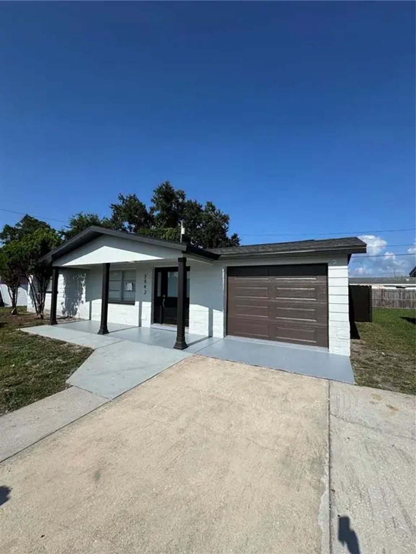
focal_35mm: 14
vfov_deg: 102.1
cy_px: 277
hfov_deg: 85.7
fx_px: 224
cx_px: 208
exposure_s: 1/2985
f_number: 2.2
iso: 50
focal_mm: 2.22
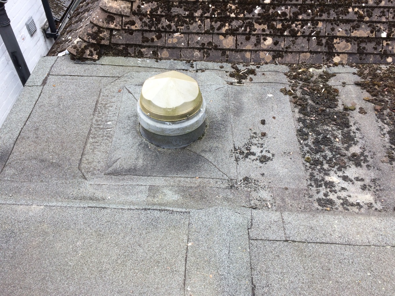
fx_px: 331
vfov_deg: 48.2
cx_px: 198
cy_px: 148
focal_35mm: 29
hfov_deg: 61.7
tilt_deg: -47.9
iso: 32
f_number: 2.2
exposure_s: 1/554
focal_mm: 4.15
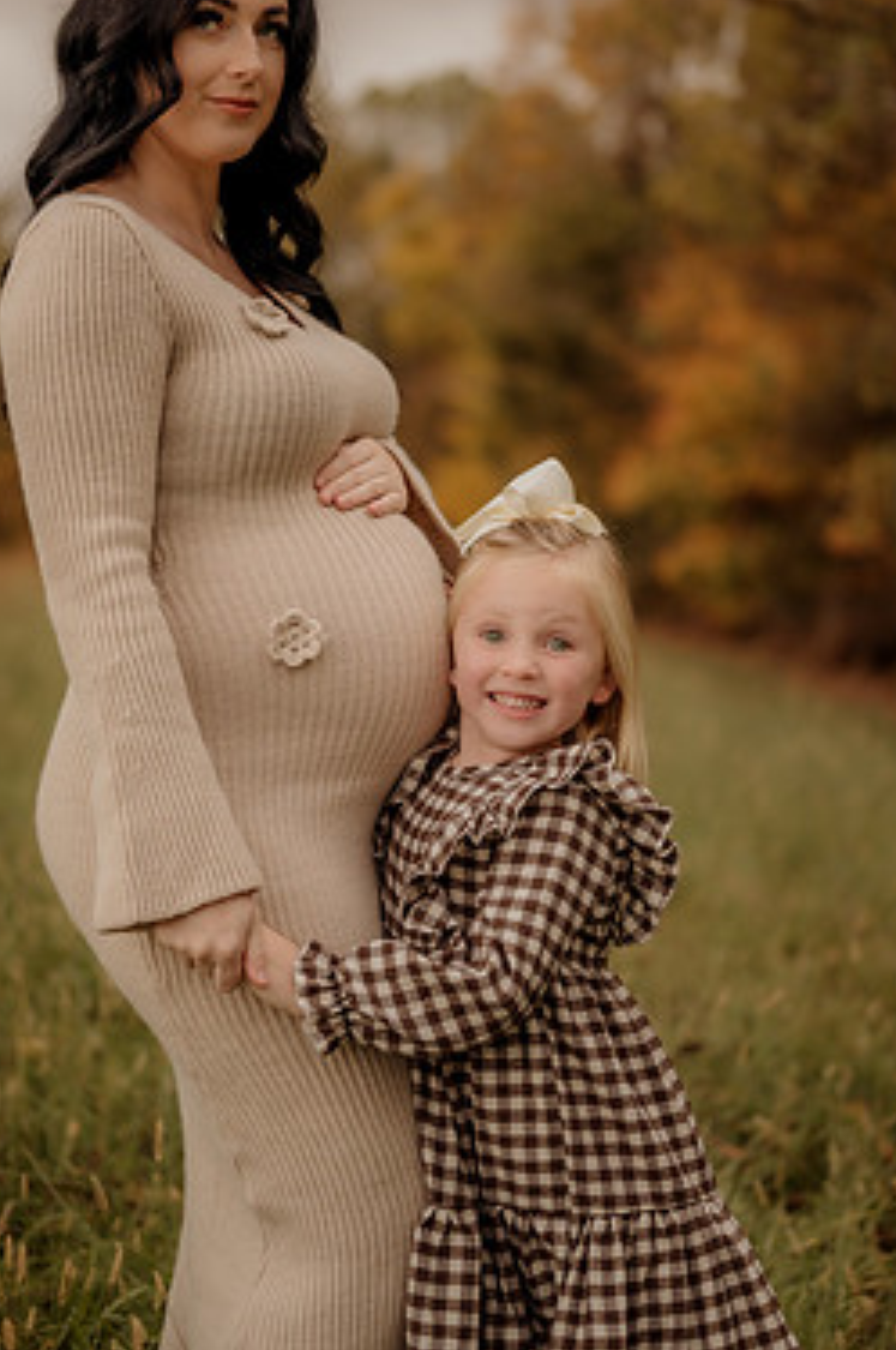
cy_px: 637
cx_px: 394
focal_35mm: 60
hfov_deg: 22.5
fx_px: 2246
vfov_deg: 33.4
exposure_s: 1/320
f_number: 1.8
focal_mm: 50
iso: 200
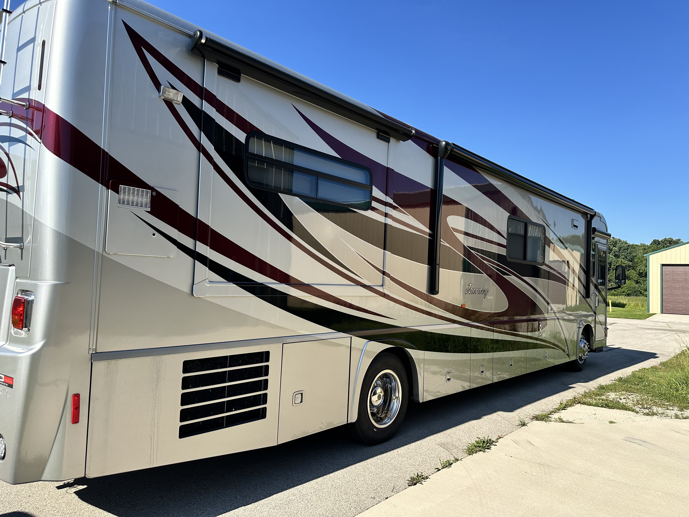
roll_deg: -1.5
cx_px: 344
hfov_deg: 71.6
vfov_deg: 56.8
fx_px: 478
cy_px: 258
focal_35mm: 24
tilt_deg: +3.3
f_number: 1.78
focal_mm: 6.86
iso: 80
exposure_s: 1/2809
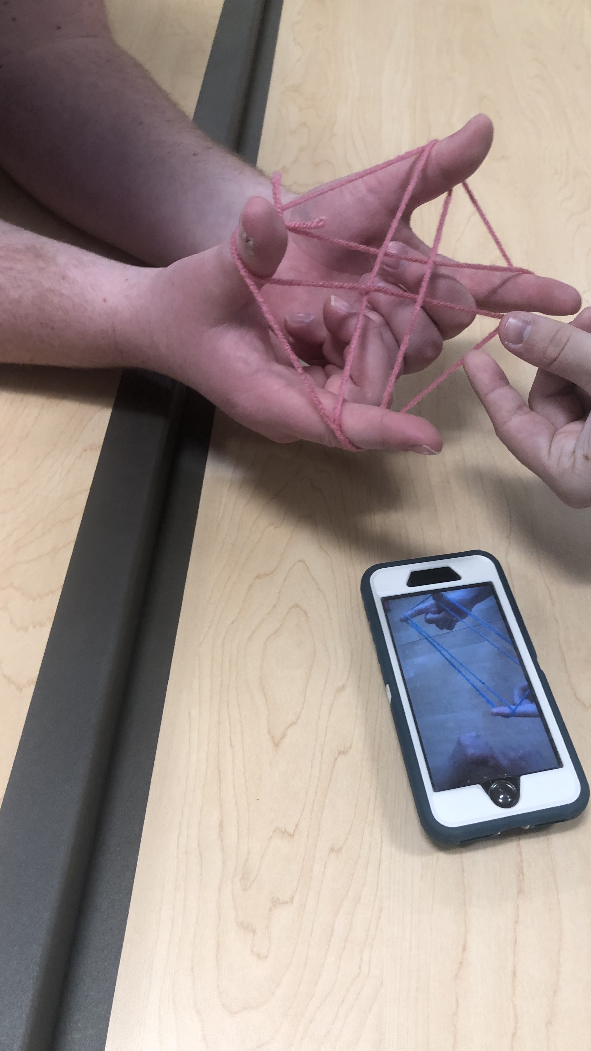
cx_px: 390
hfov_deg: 37.4
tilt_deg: -48.6
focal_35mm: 31
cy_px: 524
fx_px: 864
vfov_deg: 62.6
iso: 40
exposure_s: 1/30
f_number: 1.8
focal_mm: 3.99
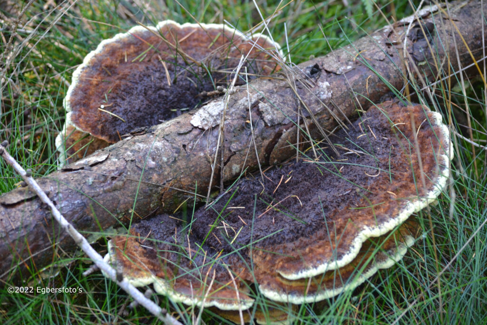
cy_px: 162
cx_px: 244
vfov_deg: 9.2
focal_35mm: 150
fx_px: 2029
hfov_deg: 13.7
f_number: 4.8
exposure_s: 1/60
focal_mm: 100
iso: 800
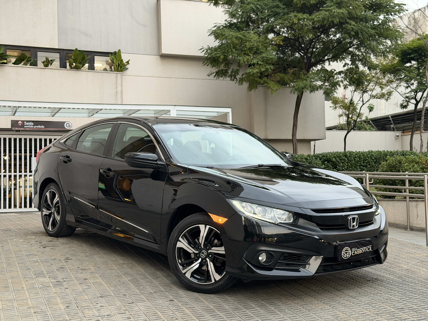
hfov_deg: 39.7
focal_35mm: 48
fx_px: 593
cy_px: 160
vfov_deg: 30.3
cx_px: 214
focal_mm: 6.76
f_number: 1.78
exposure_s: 1/60
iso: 250
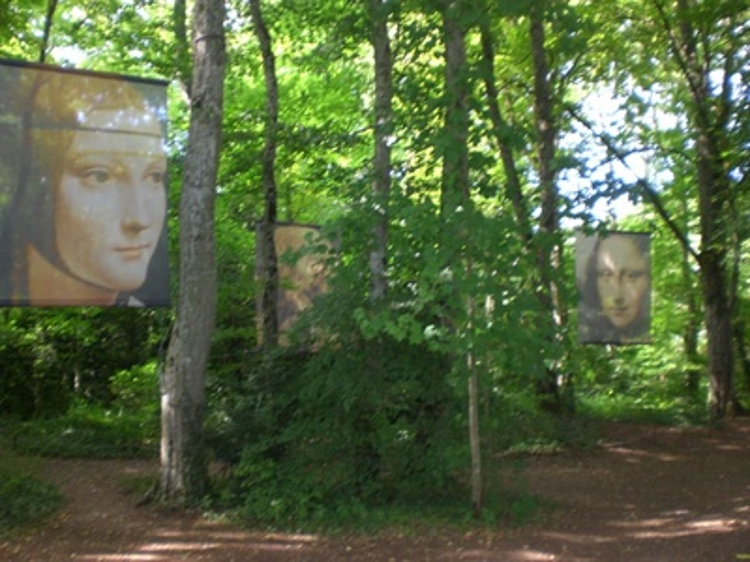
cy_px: 281
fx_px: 823
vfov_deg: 37.7
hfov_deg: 49.0
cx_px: 375
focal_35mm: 38
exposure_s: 1/60
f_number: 3.1
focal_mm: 6.3
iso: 200
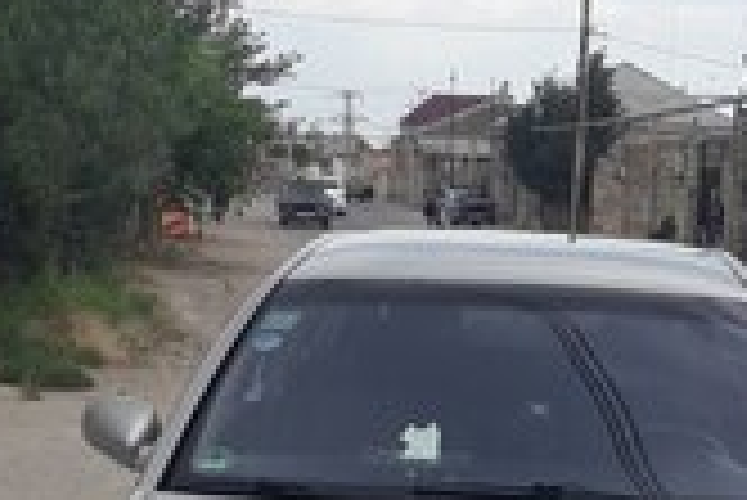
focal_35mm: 84
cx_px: 558
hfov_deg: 23.9
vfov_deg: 15.5
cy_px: 653
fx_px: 1744
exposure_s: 1/1344
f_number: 1.9
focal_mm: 3.6
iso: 40
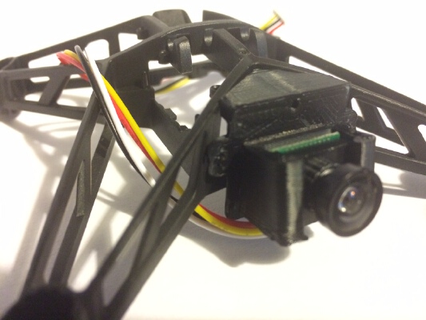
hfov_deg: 61.6
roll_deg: +0.2
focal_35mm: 29
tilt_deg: -31.6
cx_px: 213
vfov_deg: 48.2
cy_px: 160
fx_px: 357
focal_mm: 4.15
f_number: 2.2
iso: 500
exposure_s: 1/17
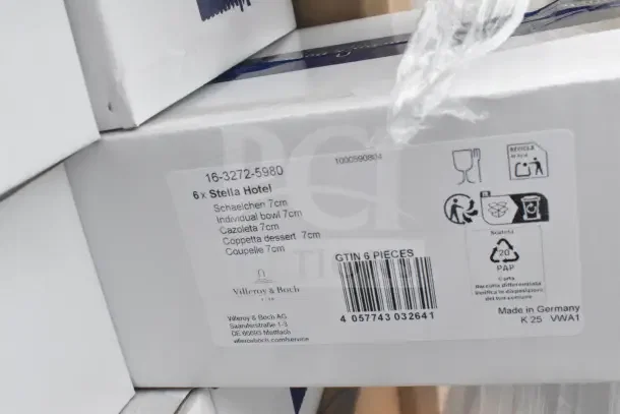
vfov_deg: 34.2
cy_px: 207
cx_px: 310
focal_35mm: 39
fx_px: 672
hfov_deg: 49.5
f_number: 16
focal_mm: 26
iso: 6400
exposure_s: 1/1600
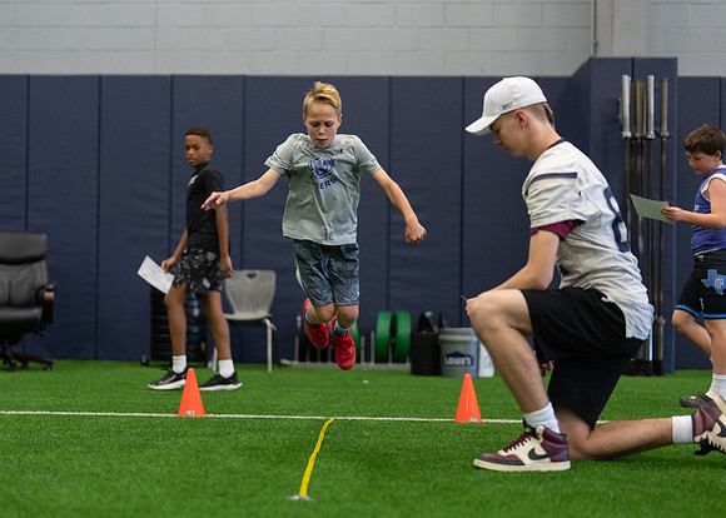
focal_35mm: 62
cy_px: 302
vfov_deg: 22.9
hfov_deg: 31.6
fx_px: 1280
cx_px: 303
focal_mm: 50
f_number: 1.2
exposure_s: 1/1000
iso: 1600
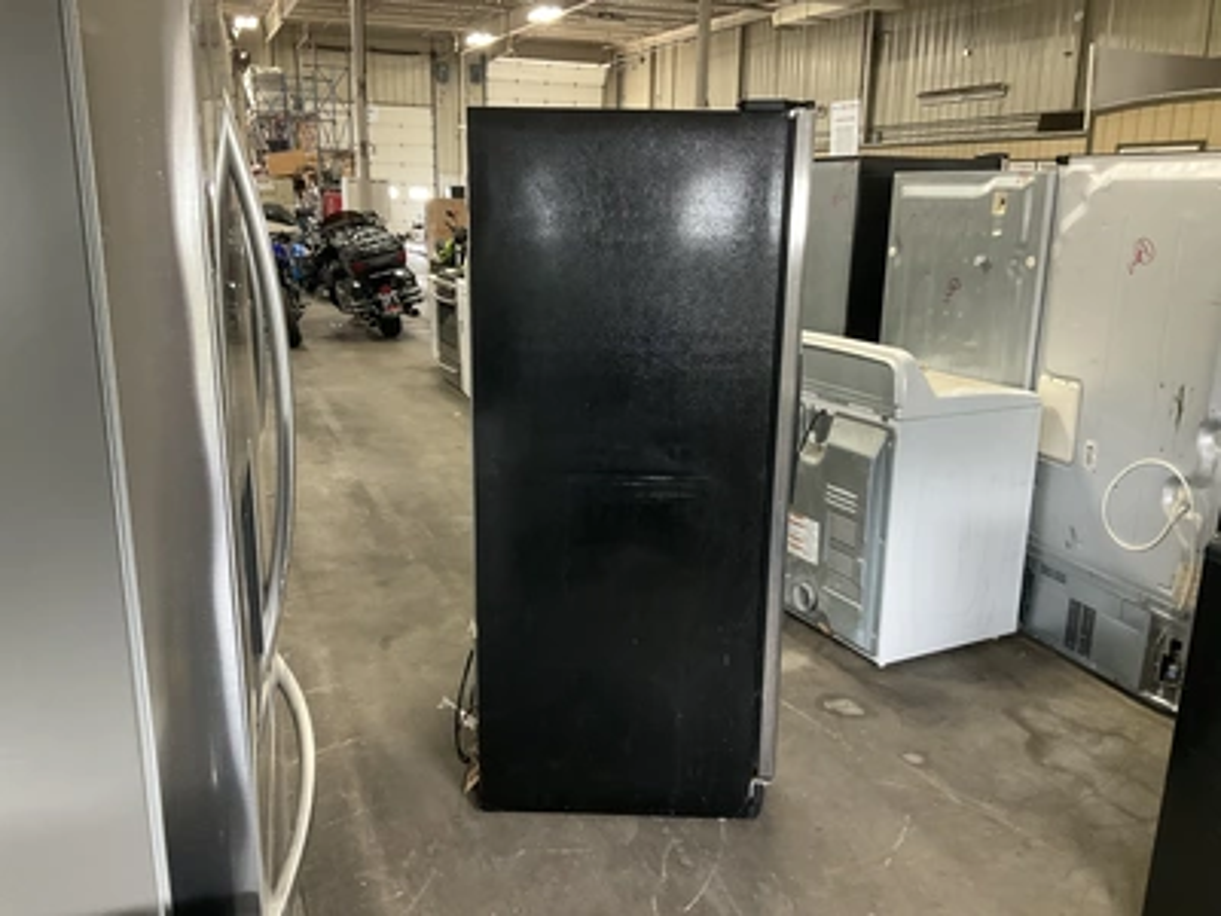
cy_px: 458
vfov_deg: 48.2
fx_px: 1023
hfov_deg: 61.7
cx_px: 610
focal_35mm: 29
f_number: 1.8
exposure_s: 1/40
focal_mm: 3
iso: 200
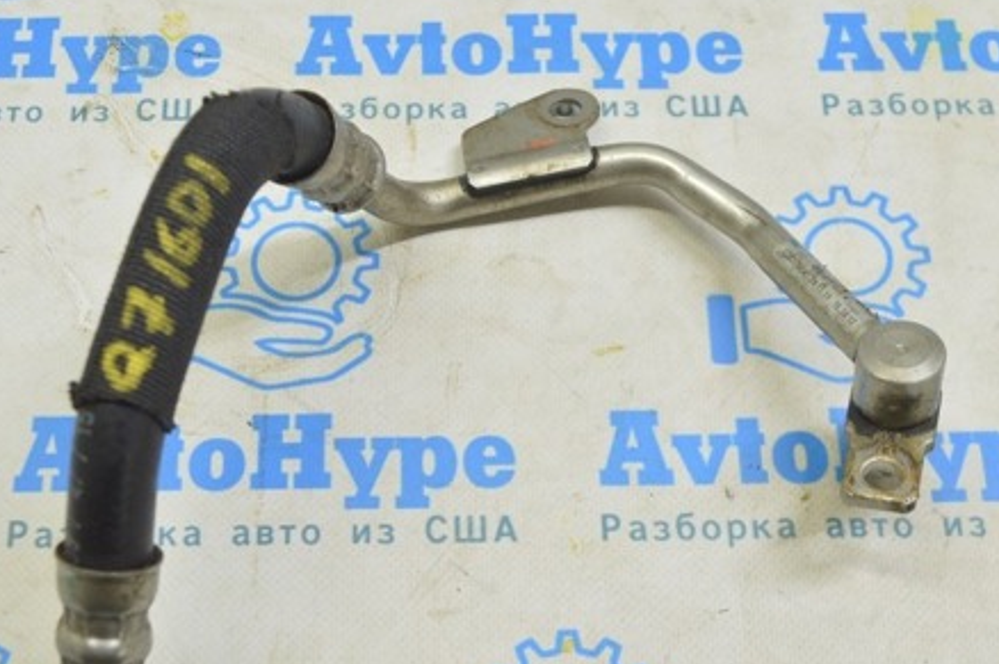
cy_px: 437
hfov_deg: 35.0
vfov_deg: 23.6
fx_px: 1580
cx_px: 422
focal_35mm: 57
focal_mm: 26
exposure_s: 1/20
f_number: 5.6
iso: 400
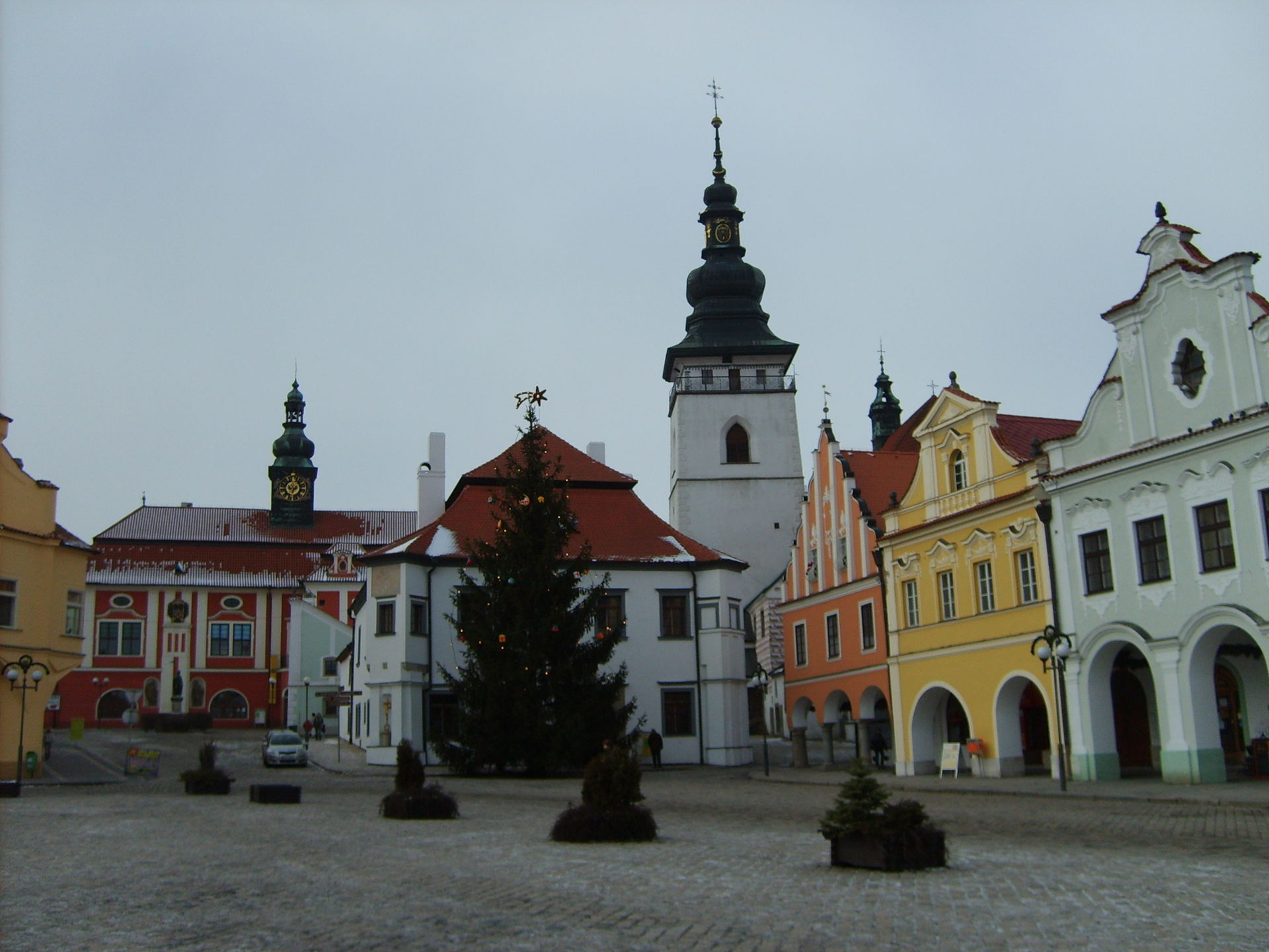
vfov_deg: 40.7
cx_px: 634
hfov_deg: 52.6
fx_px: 1283
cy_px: 476
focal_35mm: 35
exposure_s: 1/1000
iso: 50
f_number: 2.8
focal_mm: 5.8
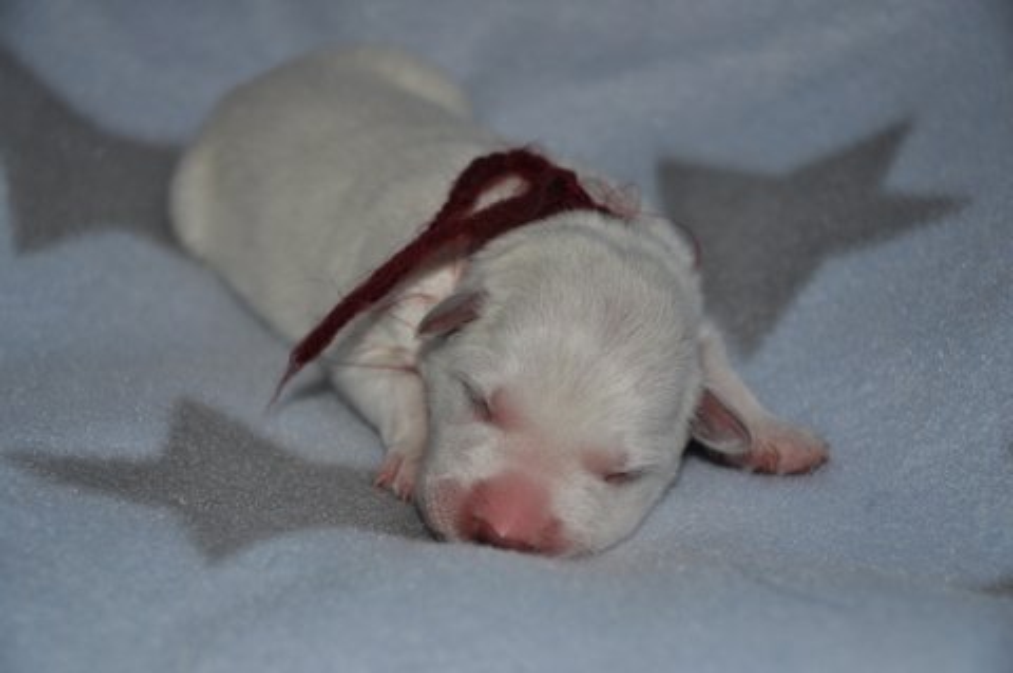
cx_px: 506
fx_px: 2952
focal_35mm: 105
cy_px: 336
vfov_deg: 13.0
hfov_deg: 19.5
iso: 200
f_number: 5.6
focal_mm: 70
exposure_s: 1/125
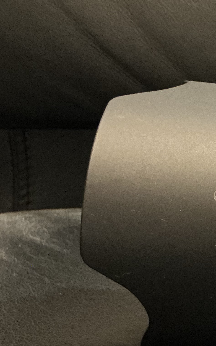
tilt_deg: -13.1
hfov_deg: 14.6
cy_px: 217
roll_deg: +2.2
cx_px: 380
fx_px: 744
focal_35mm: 79
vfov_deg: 26.1
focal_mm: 3
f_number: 1.8
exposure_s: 1/20
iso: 500
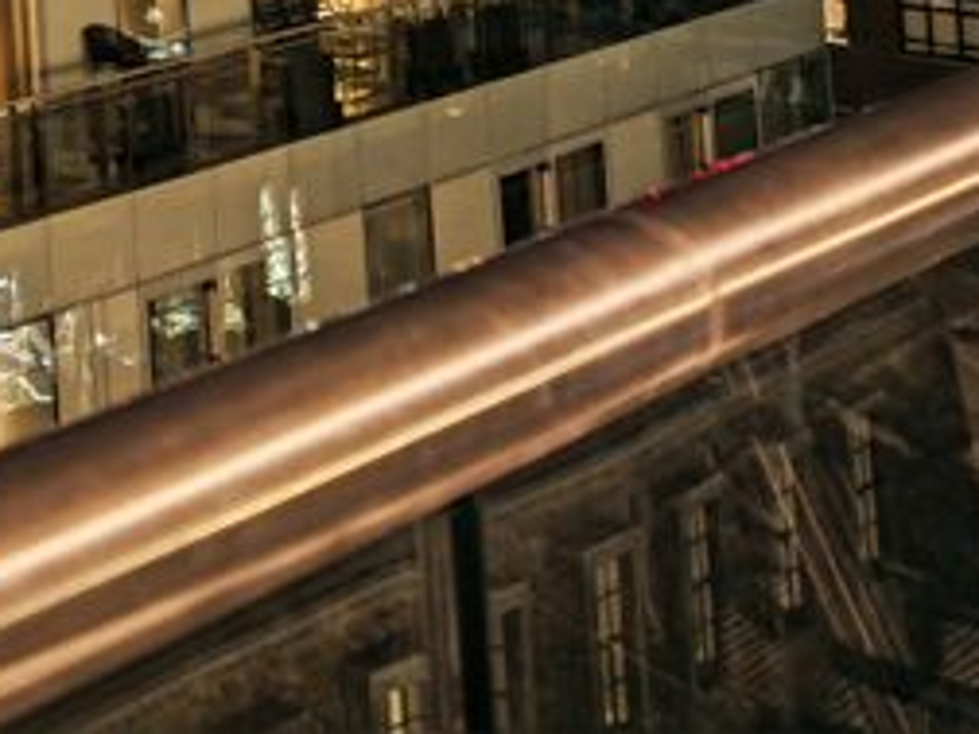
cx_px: -1111
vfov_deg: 10.5
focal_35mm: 117
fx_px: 3309
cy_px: -1126
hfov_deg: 13.7
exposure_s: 1/8
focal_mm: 6.55
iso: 400
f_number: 1.6
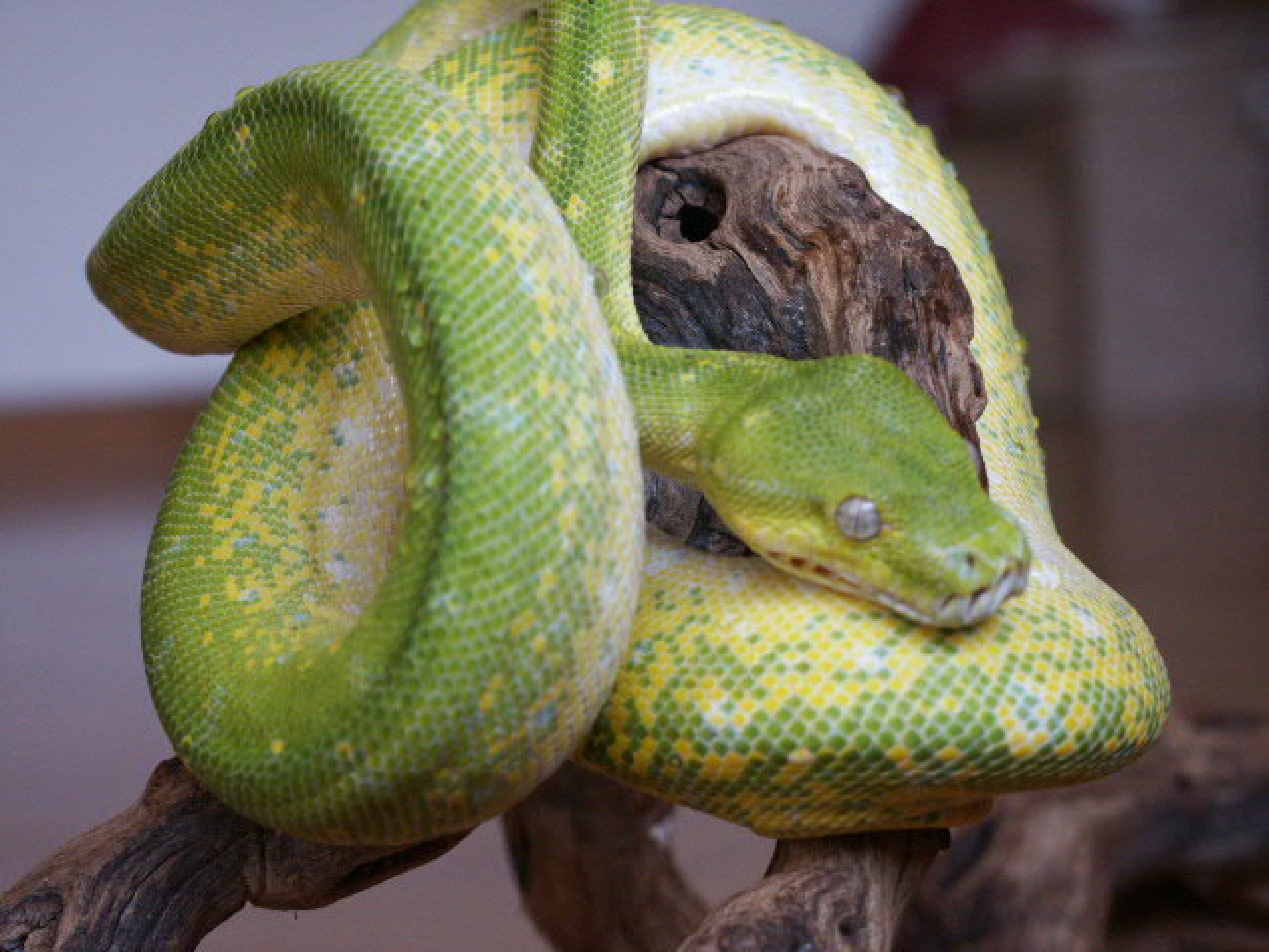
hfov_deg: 19.1
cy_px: 476
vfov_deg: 14.4
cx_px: 634
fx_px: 3776
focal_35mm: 103
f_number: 3.5
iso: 200
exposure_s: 1/90
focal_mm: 25.49
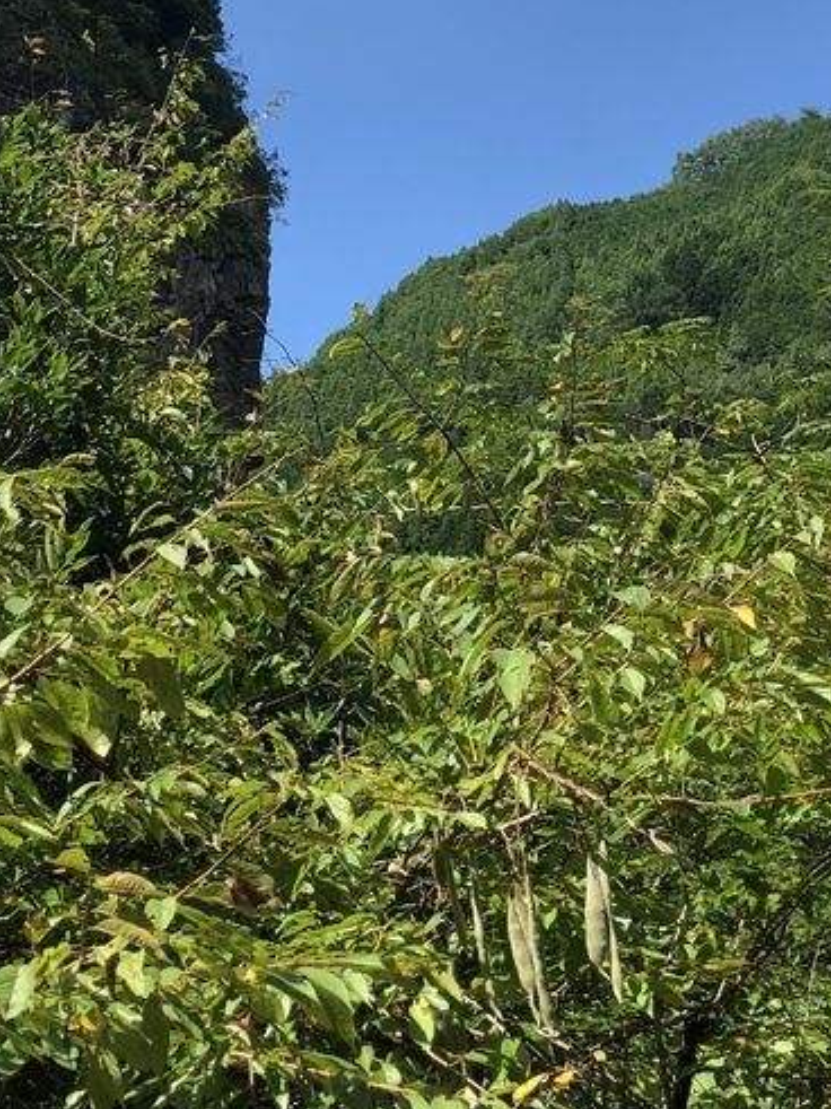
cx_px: 435
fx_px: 1985
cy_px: 64
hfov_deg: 23.6
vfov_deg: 29.6
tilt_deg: +28.3
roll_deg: +8.6
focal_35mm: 62
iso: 20
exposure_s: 1/1350
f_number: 1.8
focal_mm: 3.99
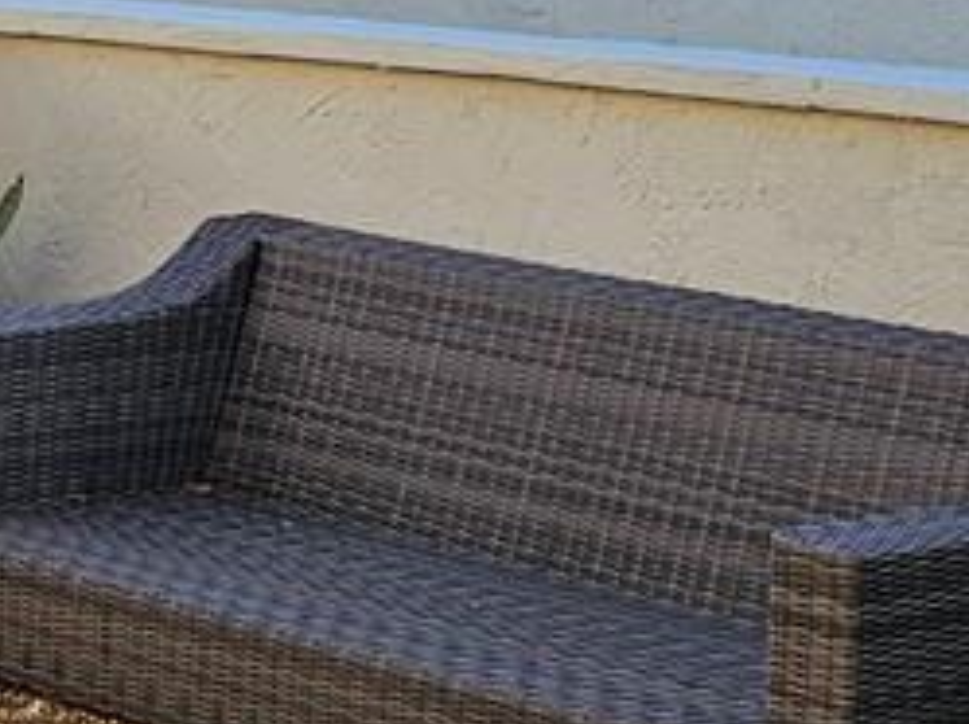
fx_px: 4137
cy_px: 54
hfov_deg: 13.1
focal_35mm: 148
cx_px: -132
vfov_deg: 9.9
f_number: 1.7
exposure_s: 1/334
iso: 10
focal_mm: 6.3
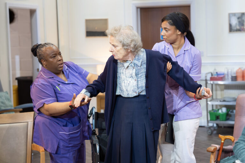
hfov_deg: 24.5
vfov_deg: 16.5
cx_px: 122
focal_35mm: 83
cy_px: 82
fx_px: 565
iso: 1600
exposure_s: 1/200
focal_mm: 83
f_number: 4
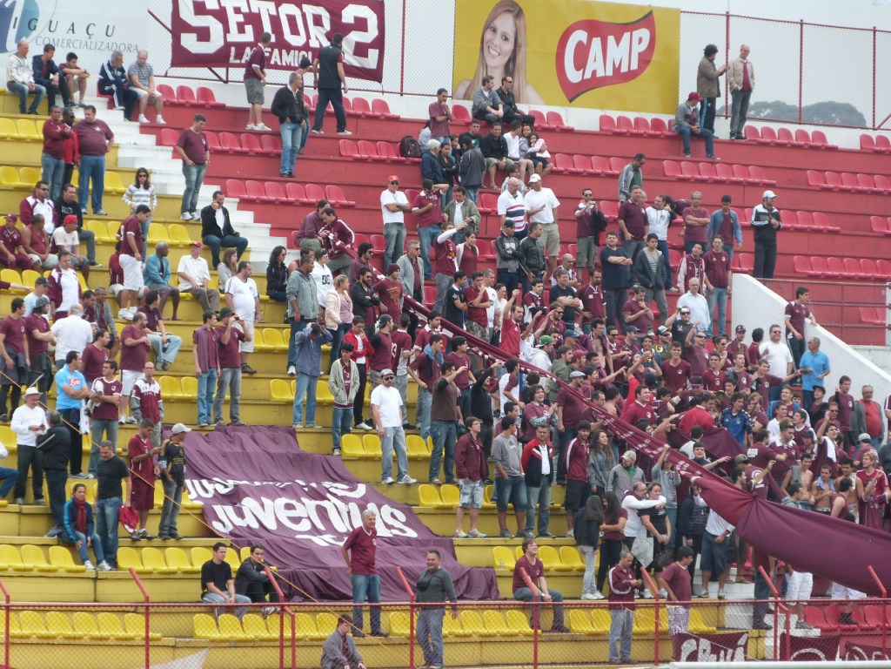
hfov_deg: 8.0
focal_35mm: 247
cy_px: 334
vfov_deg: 6.0
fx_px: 6358
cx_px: 446
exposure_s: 1/250
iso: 100
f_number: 4
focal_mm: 44.5
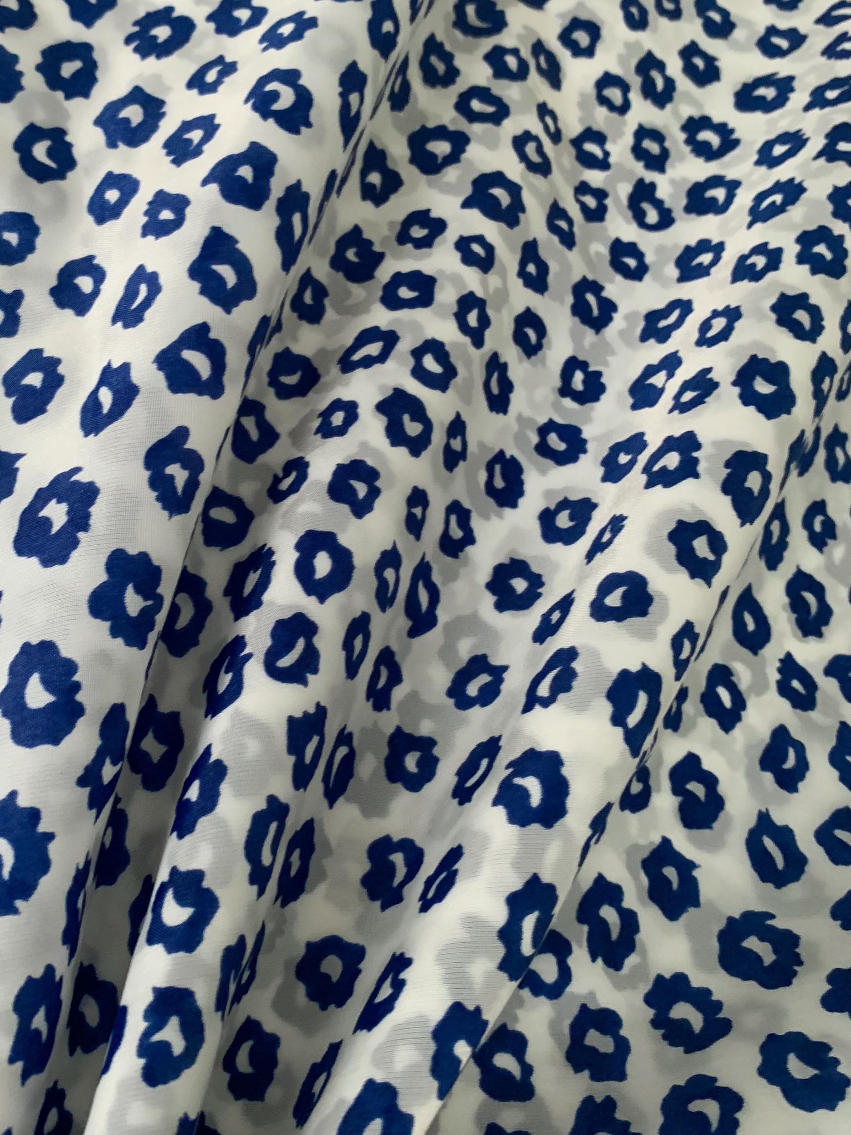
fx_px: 852
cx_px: 426
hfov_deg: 53.1
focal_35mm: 26
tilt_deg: -62.3
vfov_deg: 67.3
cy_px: 568
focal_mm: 4.25
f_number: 1.8
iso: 200
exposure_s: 1/60
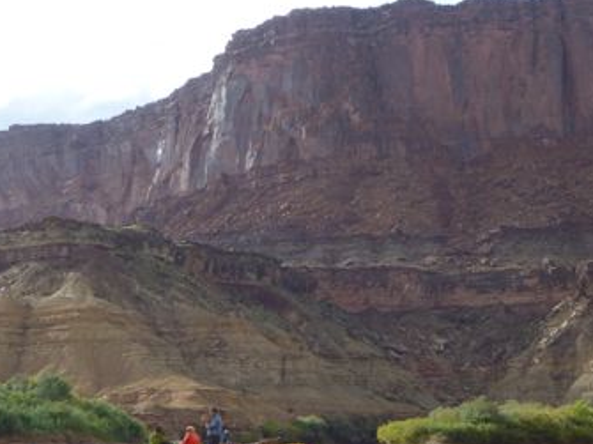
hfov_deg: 22.9
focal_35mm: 84
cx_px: 94
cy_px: 301
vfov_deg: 17.5
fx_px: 1438
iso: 80
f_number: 4.3
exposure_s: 1/200
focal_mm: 7.8
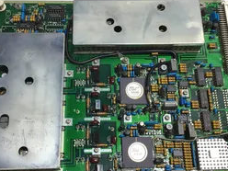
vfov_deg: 29.1
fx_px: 329
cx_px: 112
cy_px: 87
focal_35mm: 50
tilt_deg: -68.4
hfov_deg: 38.2
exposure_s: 1/120
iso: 32
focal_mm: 3.3
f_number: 2.4
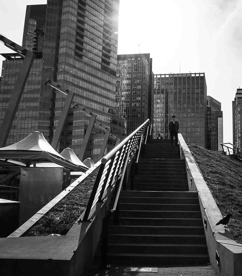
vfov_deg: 37.1
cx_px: 170
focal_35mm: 48
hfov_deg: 32.4
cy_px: 129
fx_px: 411
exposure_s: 1/180
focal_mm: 32
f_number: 11
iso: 100
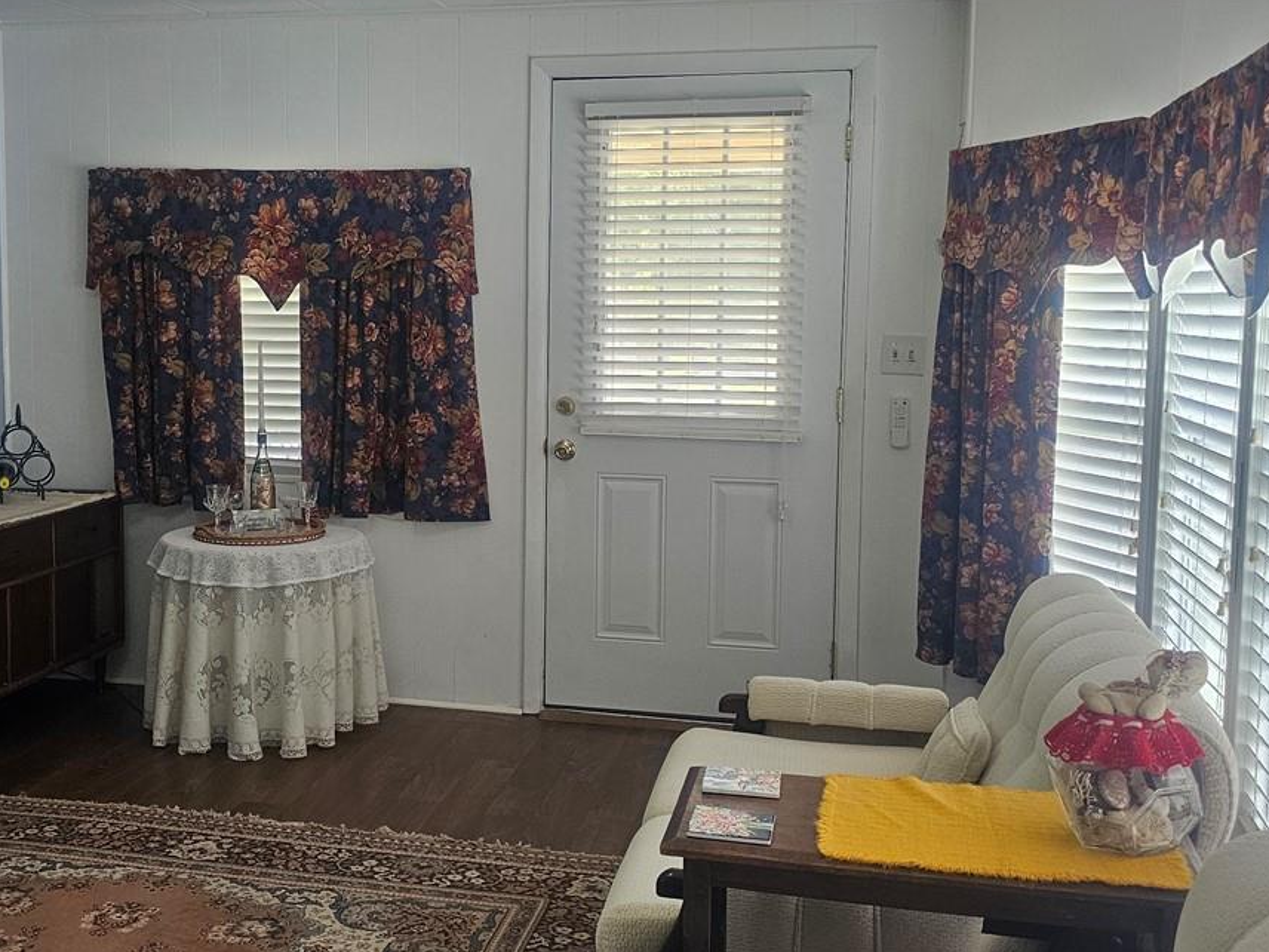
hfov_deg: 43.5
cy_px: 448
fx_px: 1576
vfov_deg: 33.6
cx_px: 470
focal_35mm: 43
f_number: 1.7
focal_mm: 6.3
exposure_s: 1/180
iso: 160
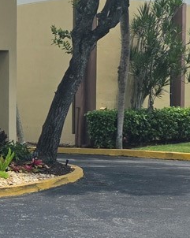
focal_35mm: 119
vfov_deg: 16.1
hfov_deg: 12.1
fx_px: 838
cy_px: 184
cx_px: -128
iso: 80
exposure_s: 1/4057
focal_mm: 6.3
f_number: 1.7
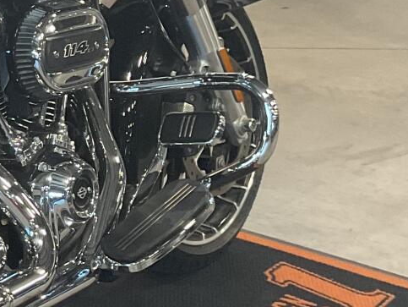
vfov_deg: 12.4
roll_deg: +0.3
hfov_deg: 15.1
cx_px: -215
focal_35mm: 120
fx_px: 1415
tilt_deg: -20.8
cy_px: 156
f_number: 1.8
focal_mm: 3
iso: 64
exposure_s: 1/50
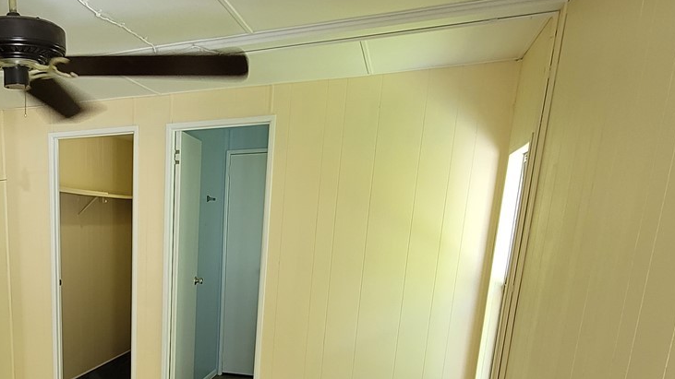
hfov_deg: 56.7
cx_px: 110
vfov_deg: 34.6
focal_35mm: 31
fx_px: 555
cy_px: 373
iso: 125
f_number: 2.2
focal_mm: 2.2
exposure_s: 1/60
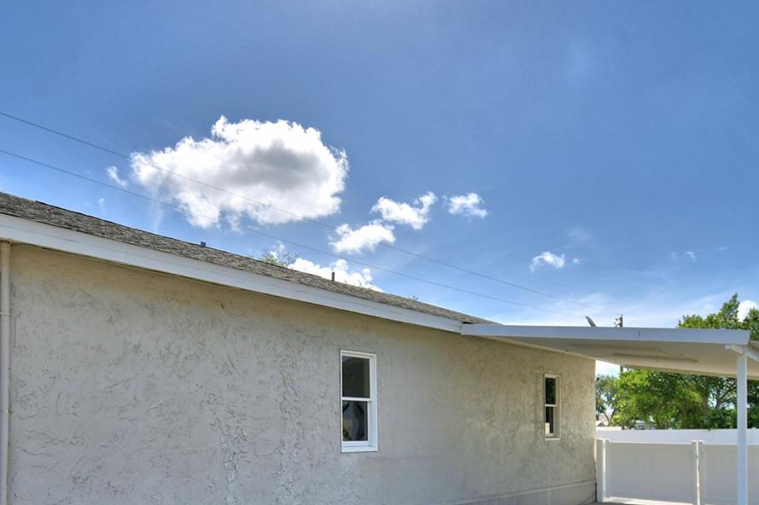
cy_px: 412
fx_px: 569
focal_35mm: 27
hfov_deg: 67.3
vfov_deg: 45.2
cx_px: 355
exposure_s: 1/2000
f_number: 4.5
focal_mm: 10
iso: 100
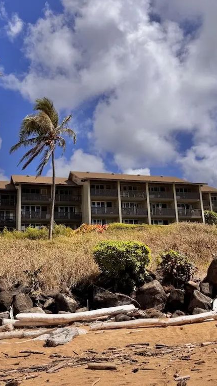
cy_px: 193
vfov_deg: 56.6
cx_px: 112
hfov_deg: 33.7
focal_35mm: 35
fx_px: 358
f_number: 1.78
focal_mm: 6.76
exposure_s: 1/10417
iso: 80
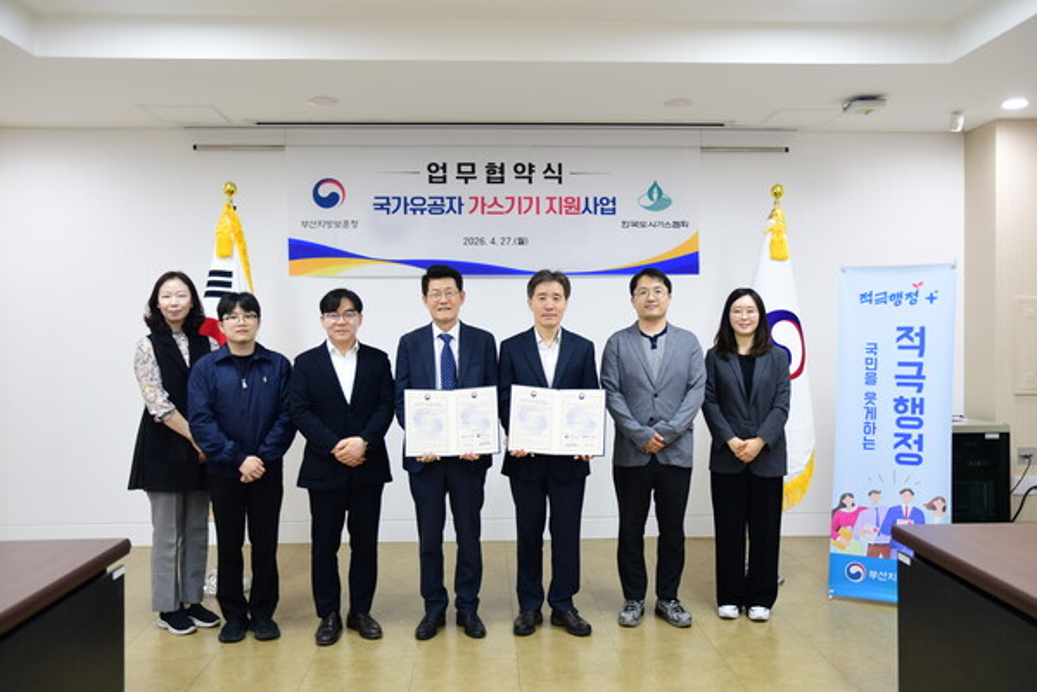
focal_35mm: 30
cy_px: 346
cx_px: 518
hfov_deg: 61.9
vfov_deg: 43.6
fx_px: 864
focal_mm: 20
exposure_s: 1/50
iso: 400
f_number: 3.2
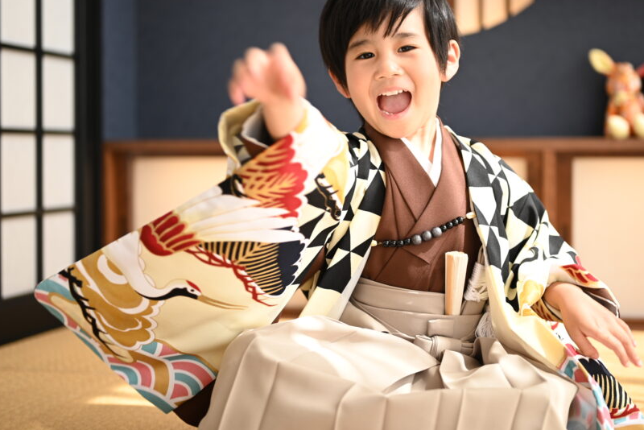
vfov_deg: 21.2
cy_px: 168
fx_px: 1145
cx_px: 337
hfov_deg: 31.4
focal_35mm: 64
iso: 100
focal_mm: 50
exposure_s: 1/400
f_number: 1.8
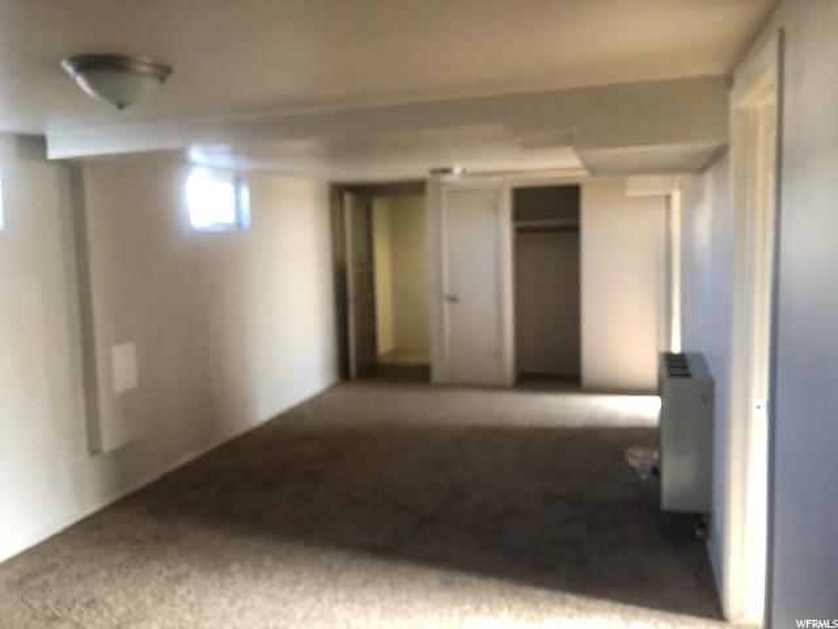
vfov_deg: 49.7
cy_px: 314
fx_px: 678
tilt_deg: -3.6
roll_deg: +1.6
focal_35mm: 28
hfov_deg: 63.4
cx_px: 419
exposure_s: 1/13
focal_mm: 3.99
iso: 100
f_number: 1.8
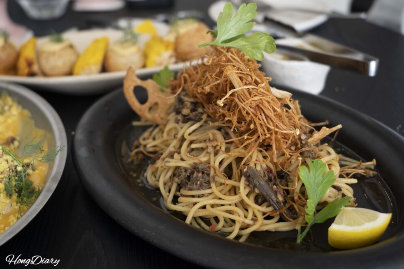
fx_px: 550
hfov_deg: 40.3
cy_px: 135
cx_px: 202
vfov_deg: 27.5
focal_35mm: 49
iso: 500
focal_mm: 47
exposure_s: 1/60
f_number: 5.6
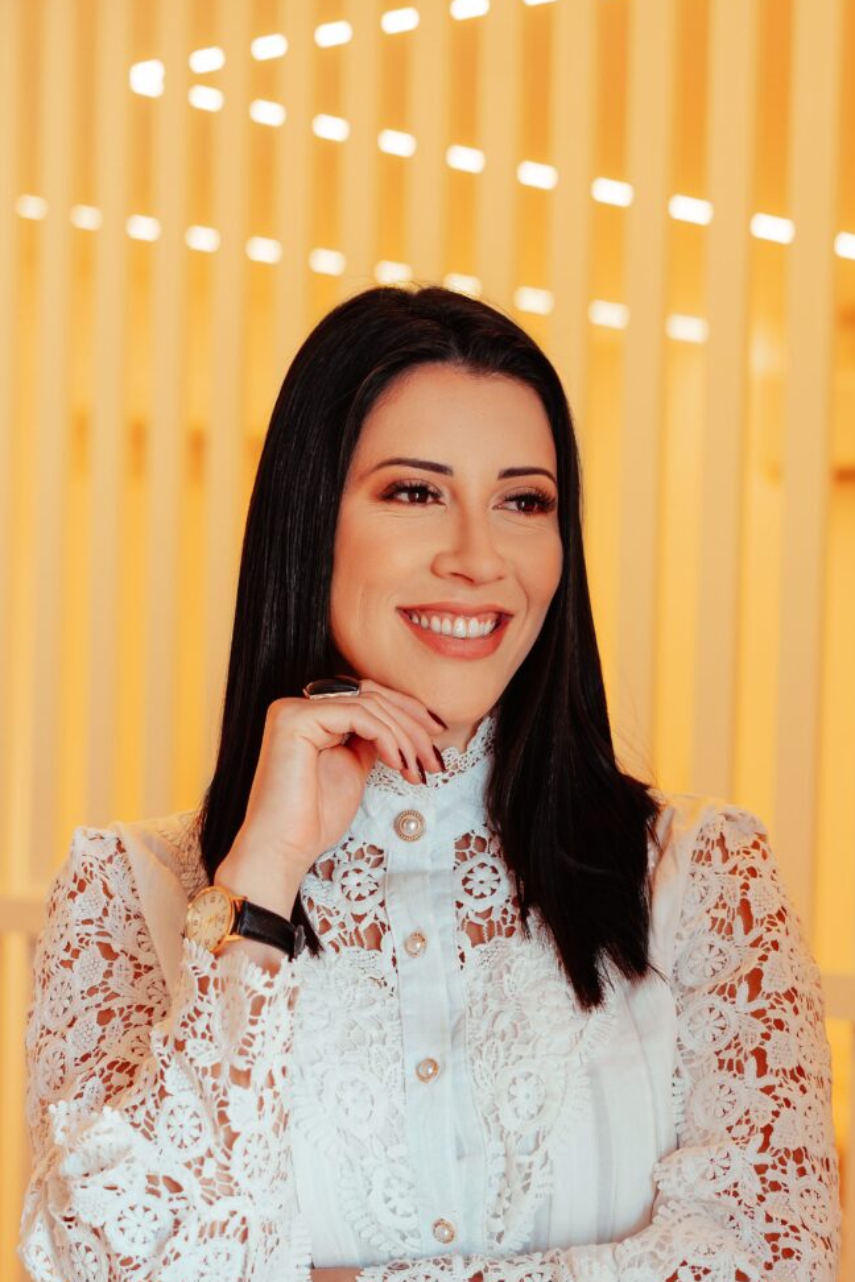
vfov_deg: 25.6
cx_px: 420
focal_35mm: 79
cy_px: 831
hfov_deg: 17.3
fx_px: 2814
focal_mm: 50
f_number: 2.8
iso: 400
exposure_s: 1/160
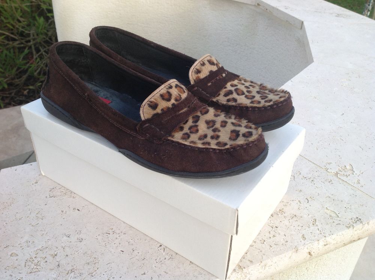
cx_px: 188
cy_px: 140
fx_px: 379
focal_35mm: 35
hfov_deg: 52.7
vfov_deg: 40.6
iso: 50
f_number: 2.4
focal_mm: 4.28
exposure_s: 1/360
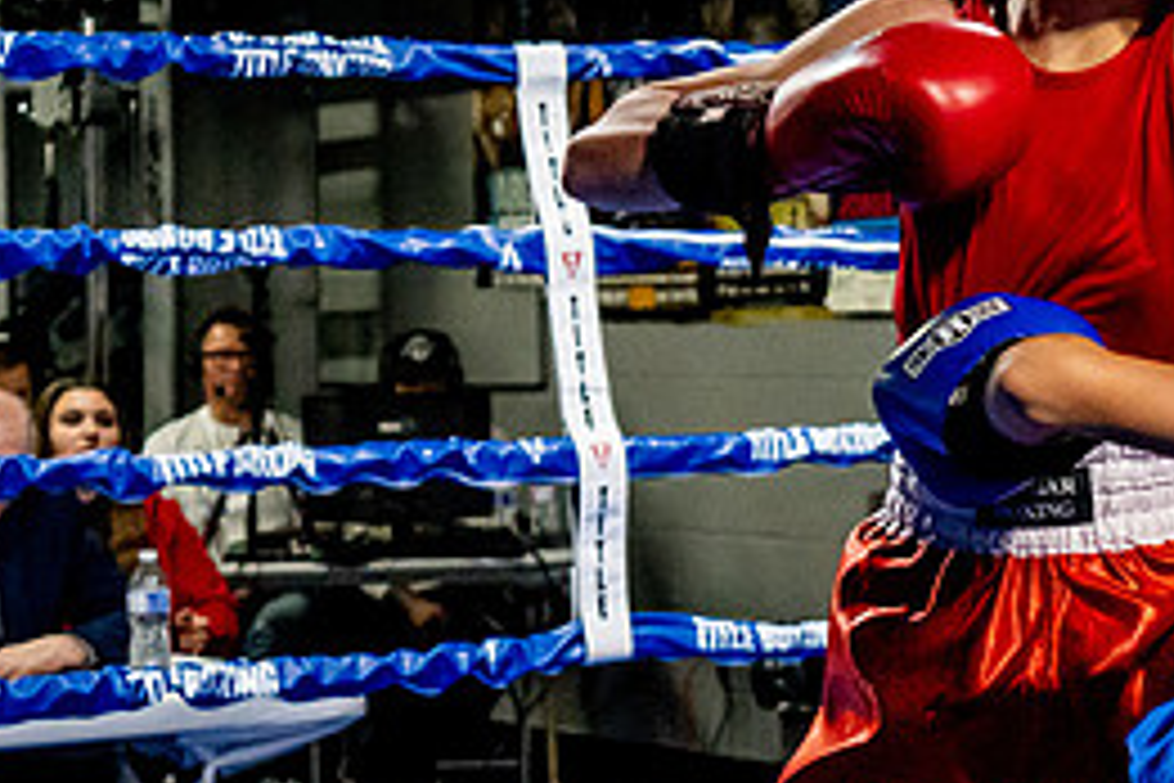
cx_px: 1153
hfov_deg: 15.1
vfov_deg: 10.2
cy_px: 295
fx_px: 4370
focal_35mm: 134
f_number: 2.8
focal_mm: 35
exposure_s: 1/1000
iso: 5000
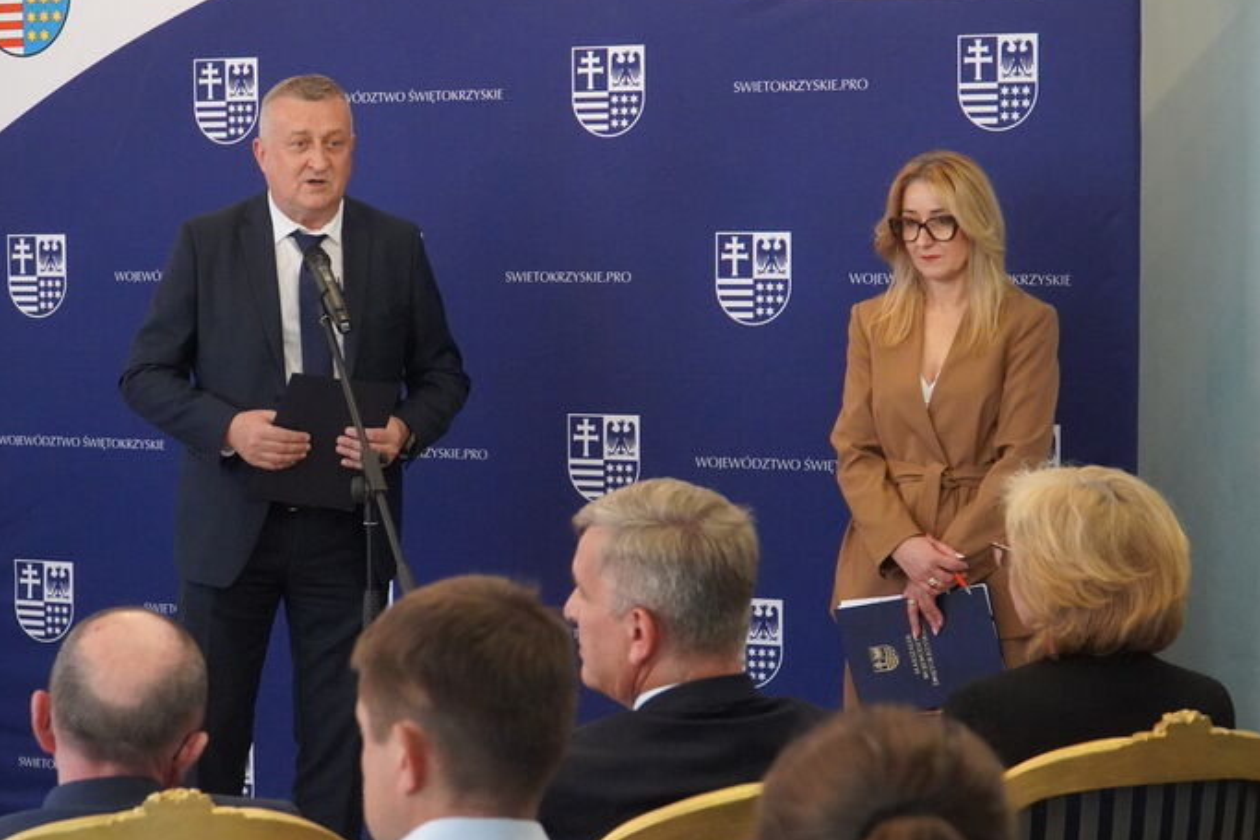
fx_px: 2645
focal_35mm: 76
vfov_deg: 18.0
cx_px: 587
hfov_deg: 26.8
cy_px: 466
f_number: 4
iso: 6400
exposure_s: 1/125
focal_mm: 43
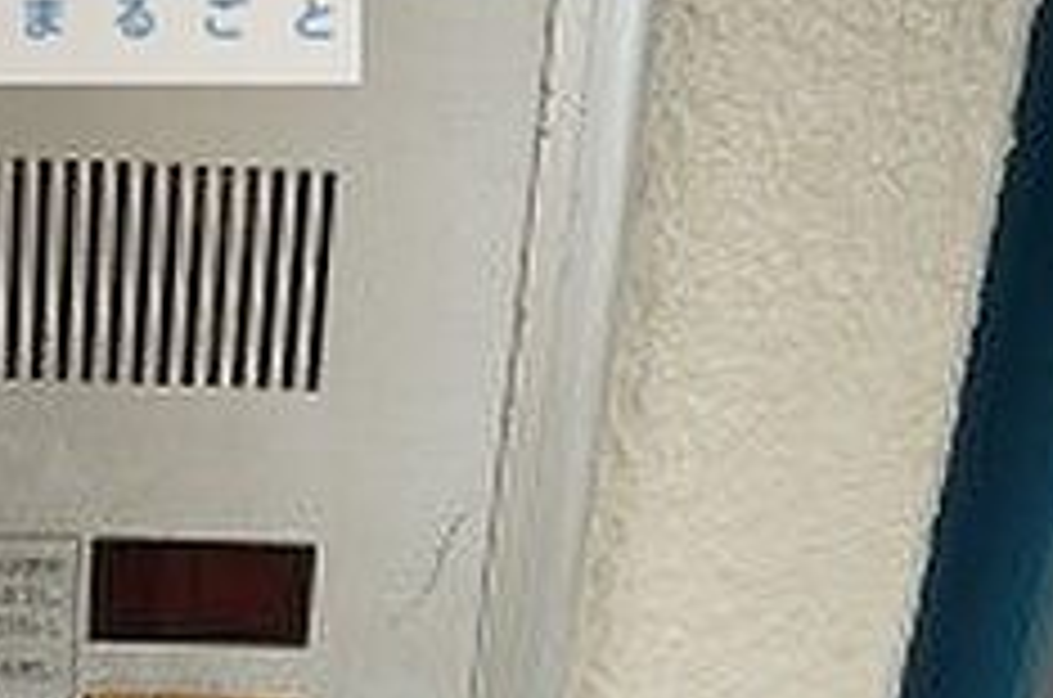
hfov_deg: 40.7
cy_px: 684
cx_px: -32
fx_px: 1197
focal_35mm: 41
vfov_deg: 30.4
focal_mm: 10
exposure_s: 1/80
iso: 100
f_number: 5
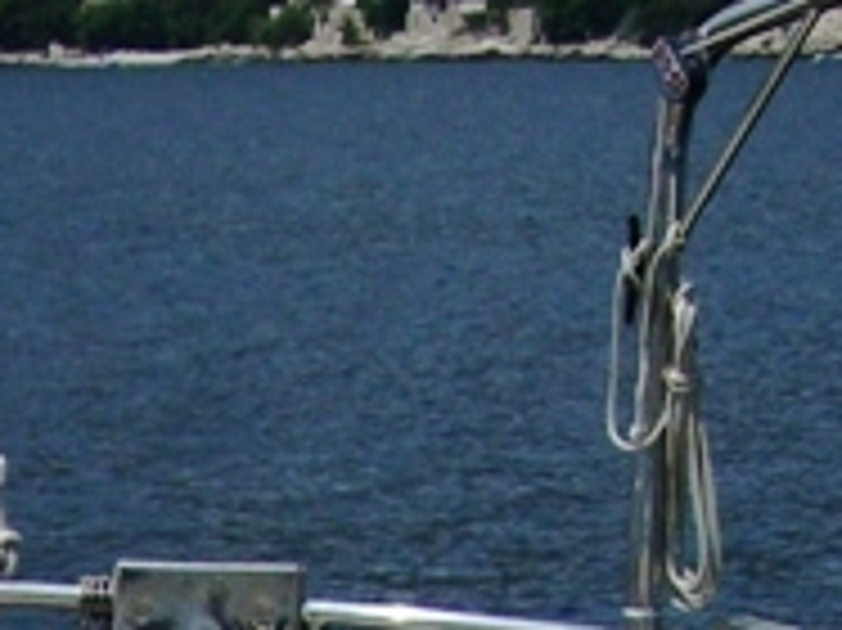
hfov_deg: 9.2
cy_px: 1701
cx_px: -531
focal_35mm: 208
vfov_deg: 6.6
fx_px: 5056
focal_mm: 7.9
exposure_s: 1/800
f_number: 5.6
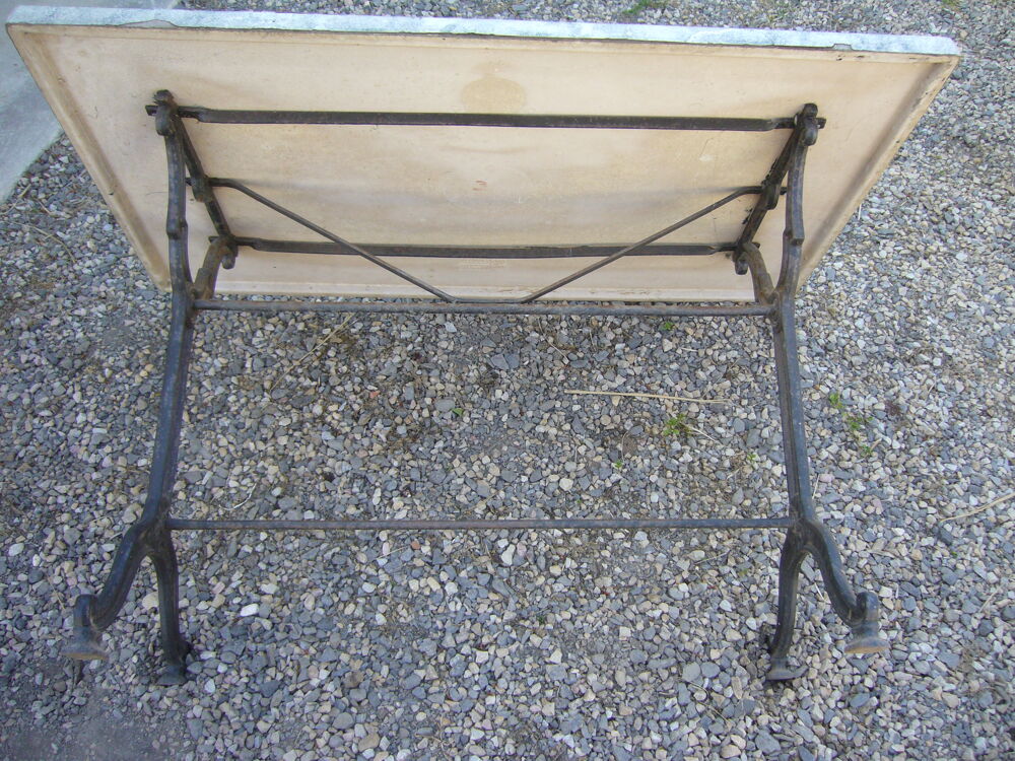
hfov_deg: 52.6
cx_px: 508
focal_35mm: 35
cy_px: 380
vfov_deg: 40.7
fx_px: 1026
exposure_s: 1/100
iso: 100
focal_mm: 5.8
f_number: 2.8
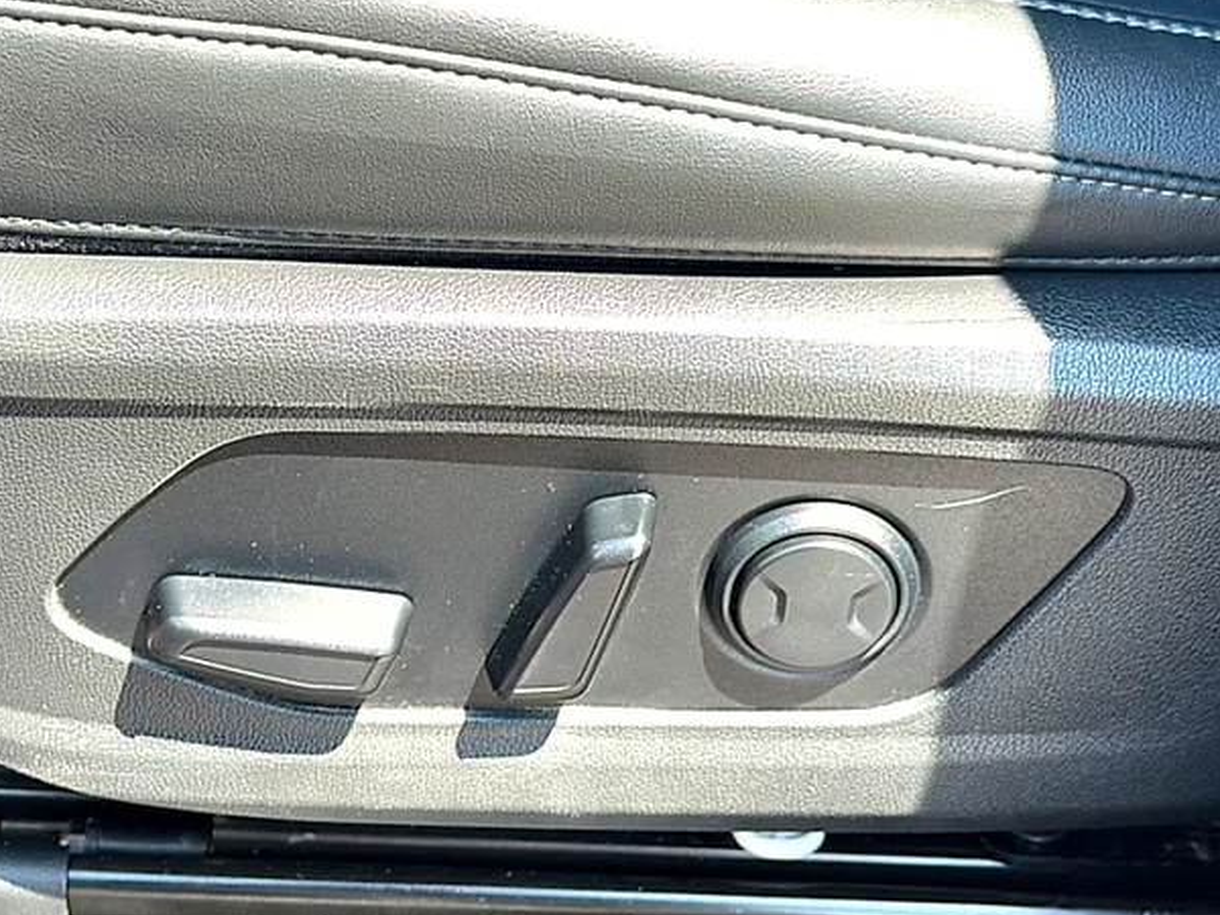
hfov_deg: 30.7
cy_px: 456
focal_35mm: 63
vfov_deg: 23.3
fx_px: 2220
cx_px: 537
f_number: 1.78
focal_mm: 6.86
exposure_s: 1/189
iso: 50
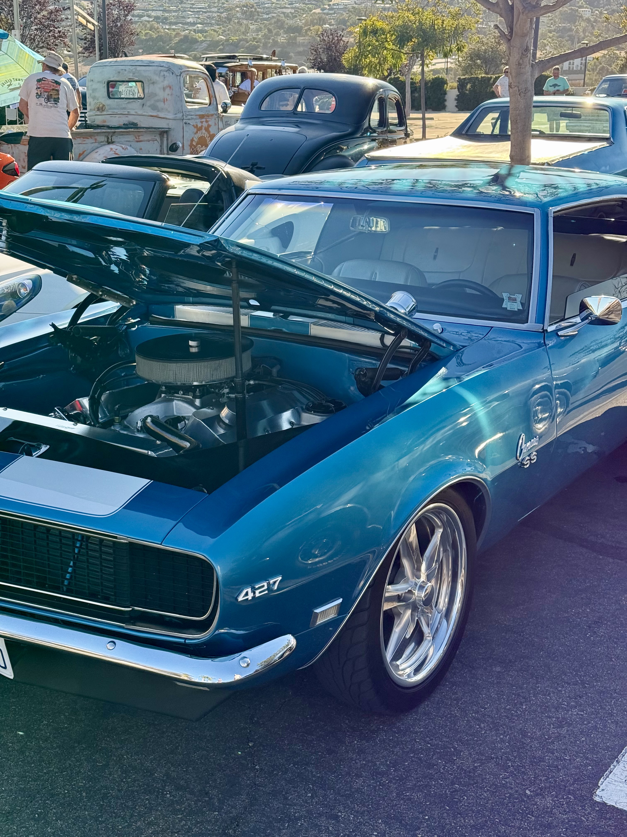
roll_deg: -1.3
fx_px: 1159
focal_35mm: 48
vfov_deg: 39.7
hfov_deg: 30.3
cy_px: 418
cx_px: 314
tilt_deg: -16.2
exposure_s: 1/693
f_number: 1.78
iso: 100
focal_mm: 6.76
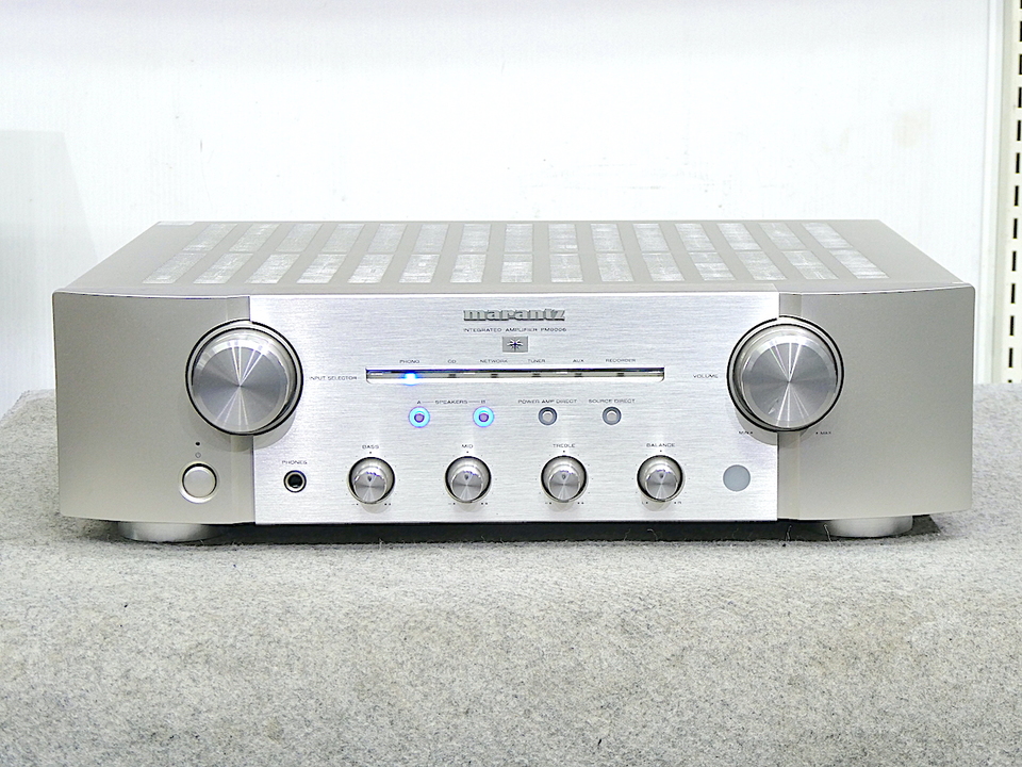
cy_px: 384
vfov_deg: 18.7
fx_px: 2332
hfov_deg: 24.7
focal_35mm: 79
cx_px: 511
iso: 200
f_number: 4.7
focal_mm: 14.1
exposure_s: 1/10
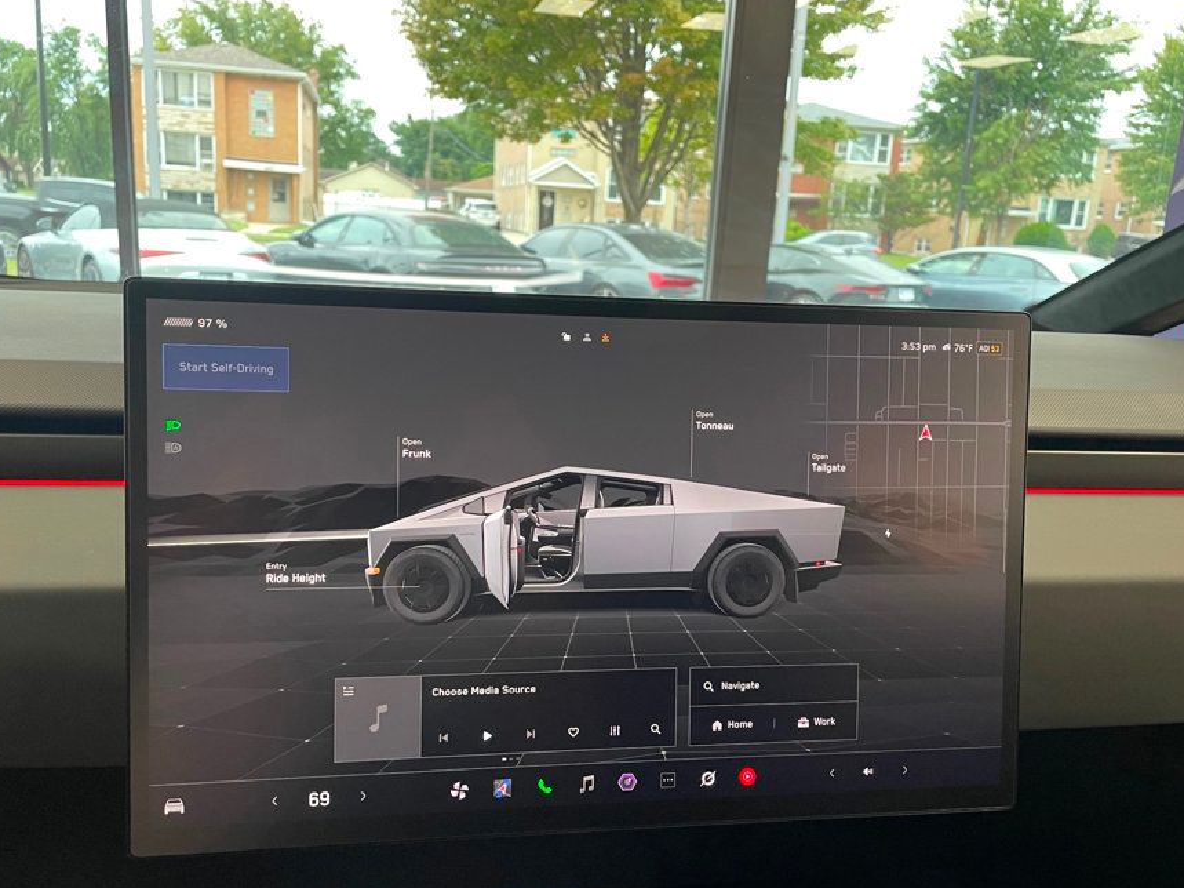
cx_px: 601
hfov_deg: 58.4
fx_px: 1060
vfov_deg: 45.3
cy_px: 505
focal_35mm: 31
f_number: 1.6
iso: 125
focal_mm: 4.2
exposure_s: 1/60
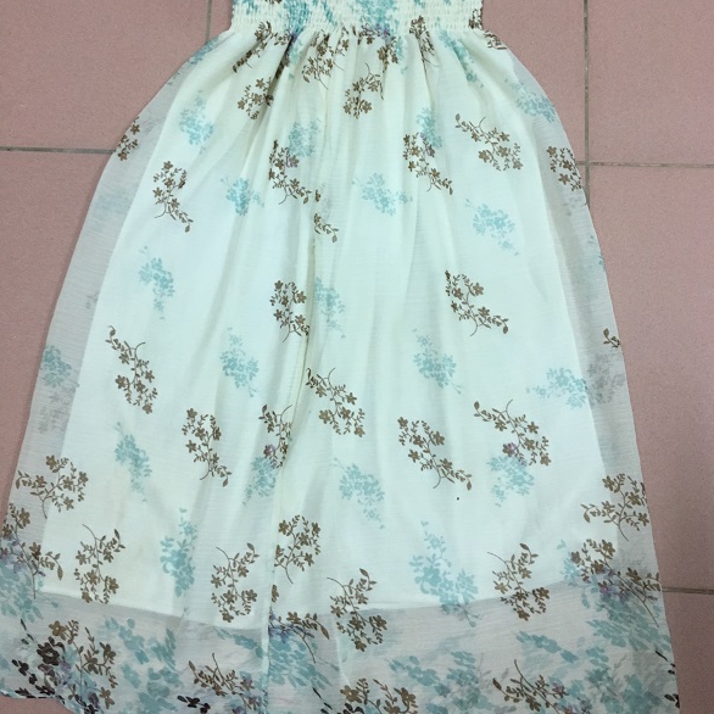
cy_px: 266
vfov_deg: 46.8
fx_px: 817
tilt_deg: -79.4
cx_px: 362
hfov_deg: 47.2
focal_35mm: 35
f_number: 2.2
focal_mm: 4.15
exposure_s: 1/33
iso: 160
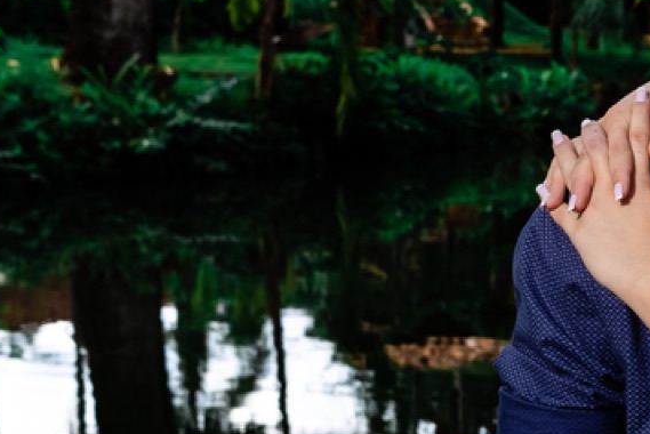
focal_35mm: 118
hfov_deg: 16.6
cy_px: 282
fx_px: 2132
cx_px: 788
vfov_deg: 11.6
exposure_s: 1/200
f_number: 5
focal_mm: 23
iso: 100
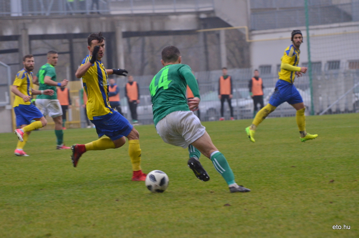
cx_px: 180
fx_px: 2165
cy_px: 119
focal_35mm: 218
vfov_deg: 6.3
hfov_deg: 9.5
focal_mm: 145
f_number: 4.8
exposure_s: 1/250
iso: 1000
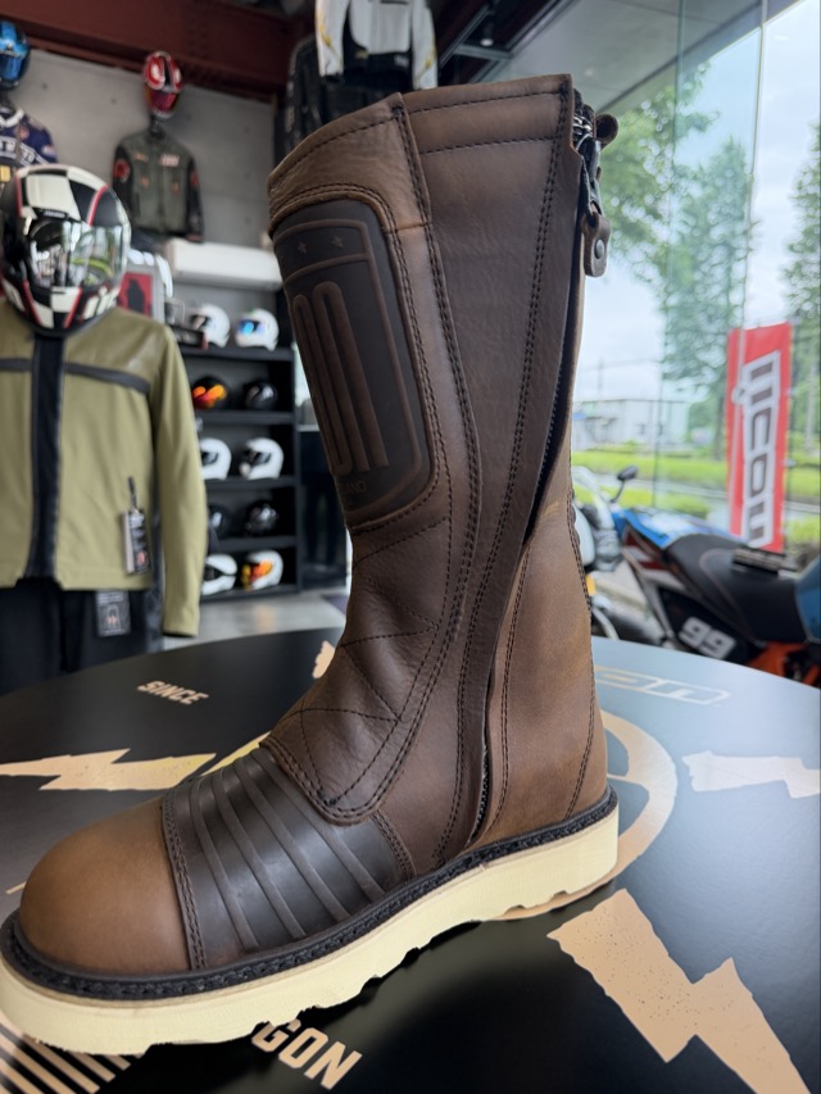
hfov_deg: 56.8
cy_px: 547
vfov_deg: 71.6
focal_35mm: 24
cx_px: 410
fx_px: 759
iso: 160
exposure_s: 1/224
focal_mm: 6.76
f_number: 1.78
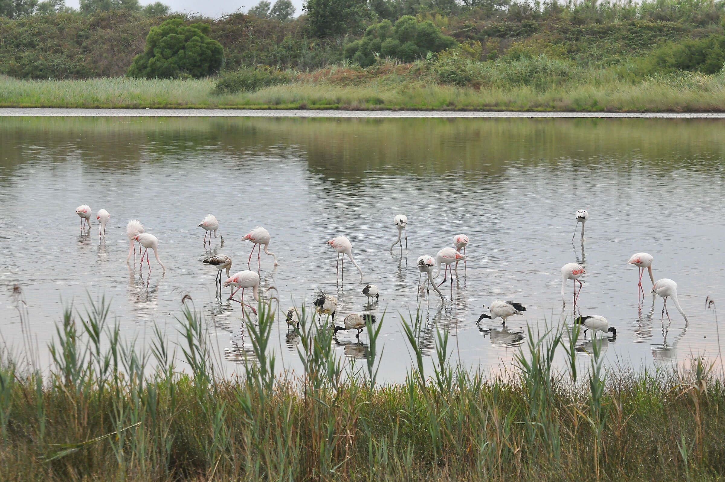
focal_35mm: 150
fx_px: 3017
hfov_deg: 13.7
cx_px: 362
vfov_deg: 9.1
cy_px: 241
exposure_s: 1/500
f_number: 5.6
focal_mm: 100
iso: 800
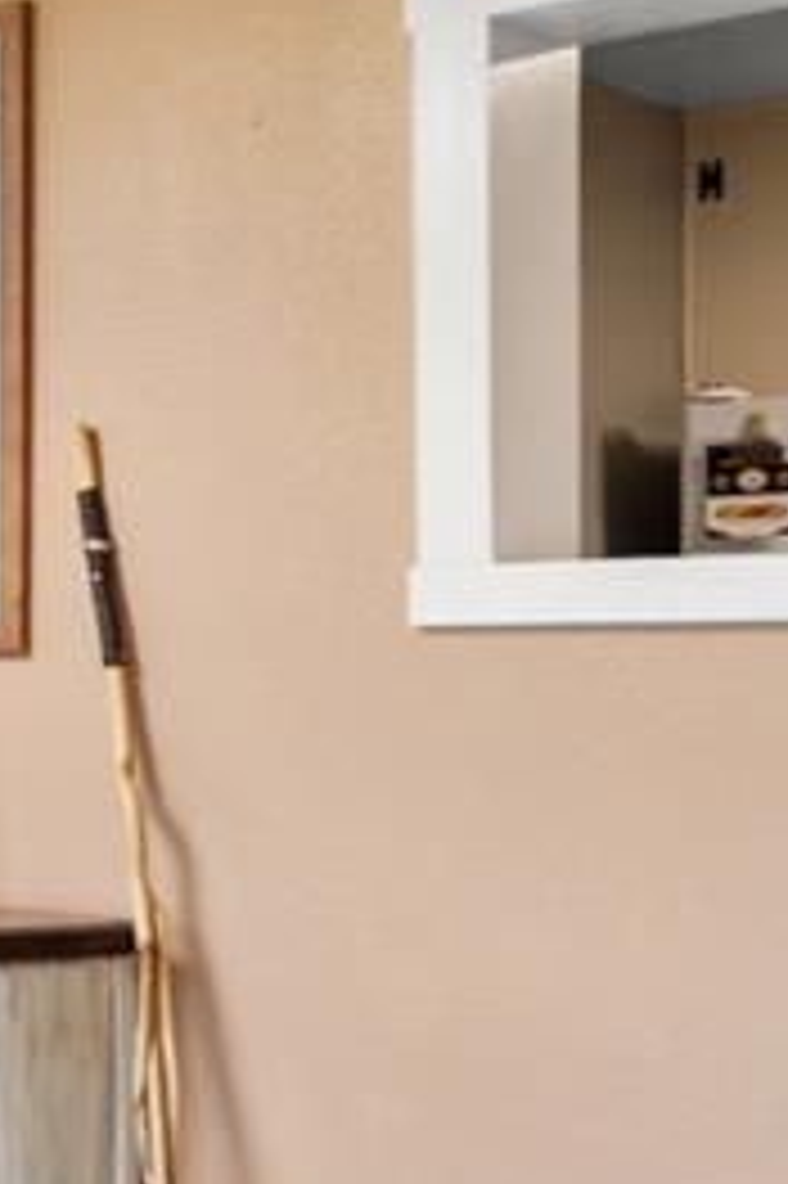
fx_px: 2301
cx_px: -1409
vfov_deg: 28.8
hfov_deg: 12.2
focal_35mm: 70
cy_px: 684
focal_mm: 18
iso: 250
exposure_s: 1/4
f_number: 8
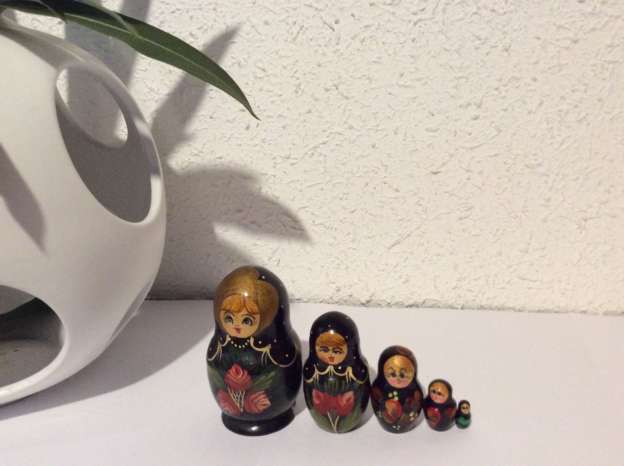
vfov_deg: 44.1
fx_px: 576
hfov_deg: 56.9
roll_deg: +2.5
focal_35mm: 32
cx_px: 312
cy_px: 233
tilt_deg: -15.7
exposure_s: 1/20
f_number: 2.4
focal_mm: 3.3
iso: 250
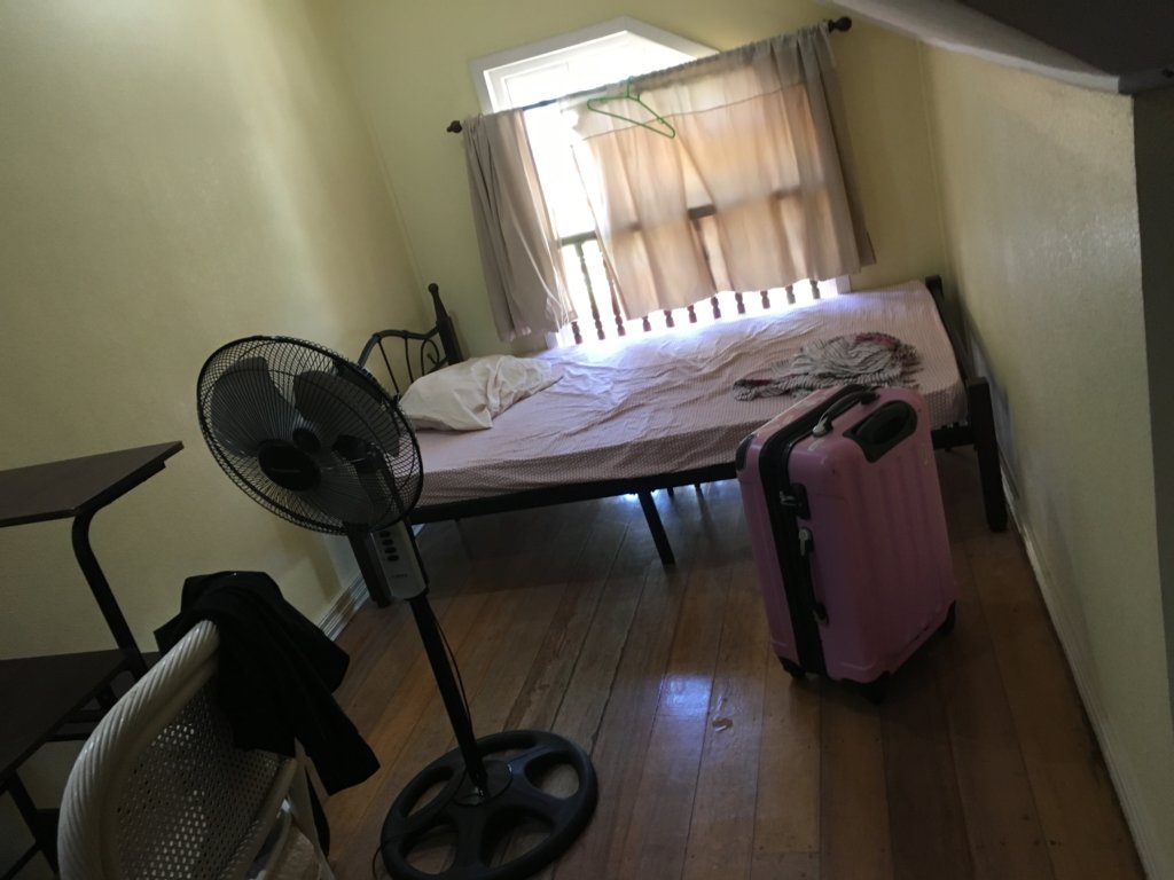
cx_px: 587
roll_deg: +14.8
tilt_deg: -18.7
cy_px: 440
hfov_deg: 61.7
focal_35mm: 29
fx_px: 984
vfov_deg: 48.2
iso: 100
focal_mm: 4.15
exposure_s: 1/30
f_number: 2.2
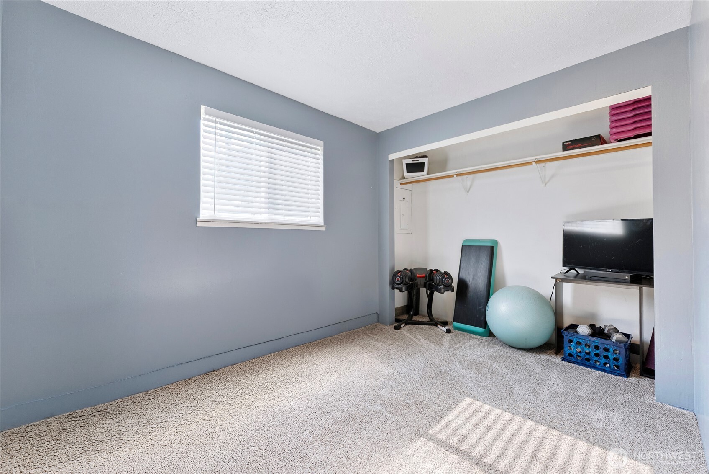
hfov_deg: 104.2
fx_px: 276
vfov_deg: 81.3
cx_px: 354
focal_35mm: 14
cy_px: 237
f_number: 2.8
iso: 400
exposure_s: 1/15
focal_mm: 14
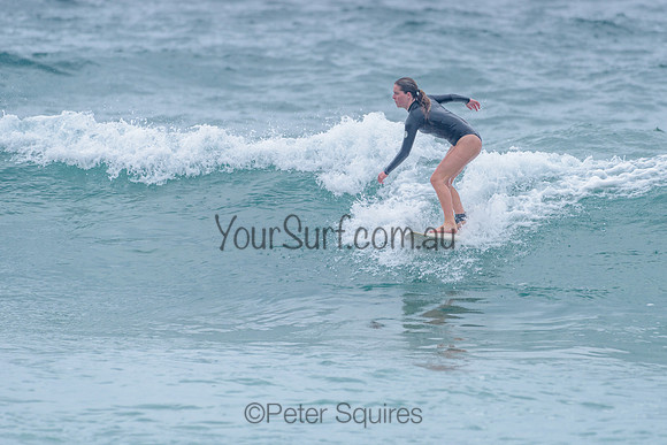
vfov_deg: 2.2
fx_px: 11356
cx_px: 389
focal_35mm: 613
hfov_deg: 3.4
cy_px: 195
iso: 220
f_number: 5.6
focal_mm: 500
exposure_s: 1/2000
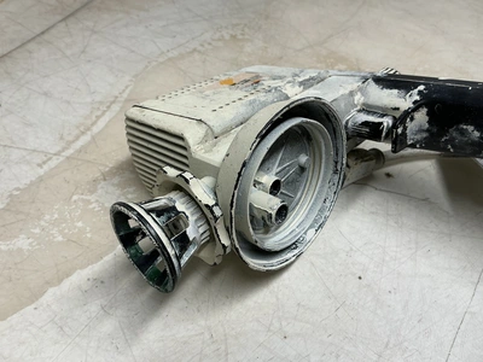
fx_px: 391
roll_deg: -3.2
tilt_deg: -43.0
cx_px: 242
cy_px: 181
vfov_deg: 49.7
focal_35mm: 28
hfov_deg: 63.4
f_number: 1.8
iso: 32
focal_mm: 3
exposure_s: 1/120
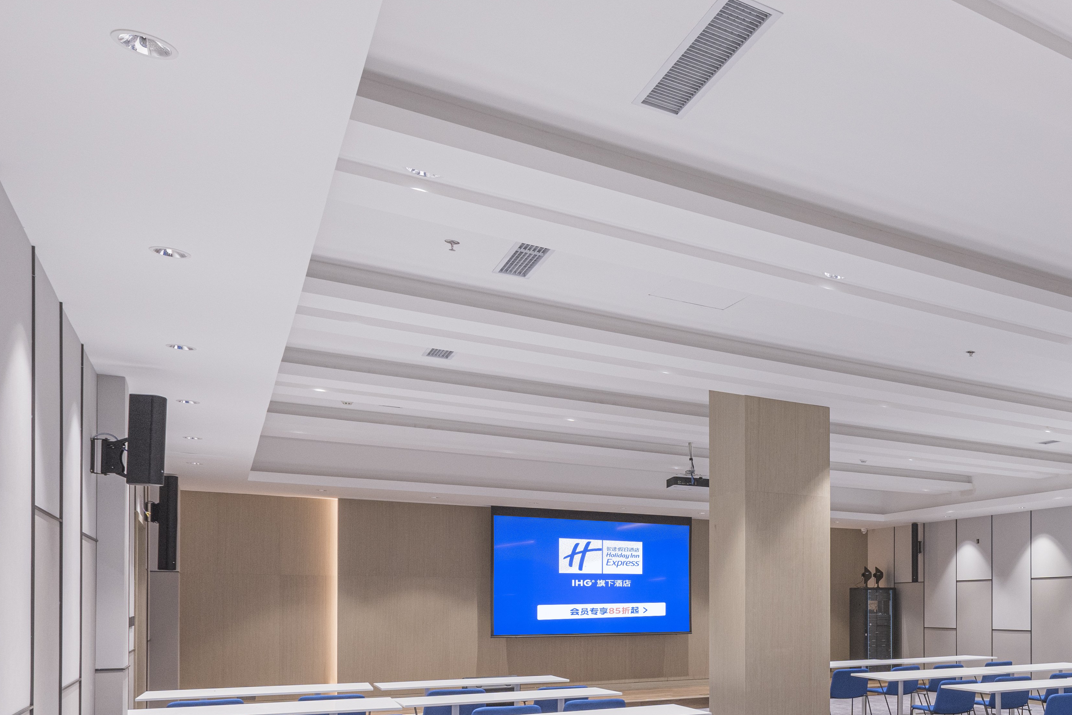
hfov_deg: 51.7
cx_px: 1002
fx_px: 923
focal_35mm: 31
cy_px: 597
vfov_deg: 40.2
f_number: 8
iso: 200
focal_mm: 14
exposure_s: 1/15
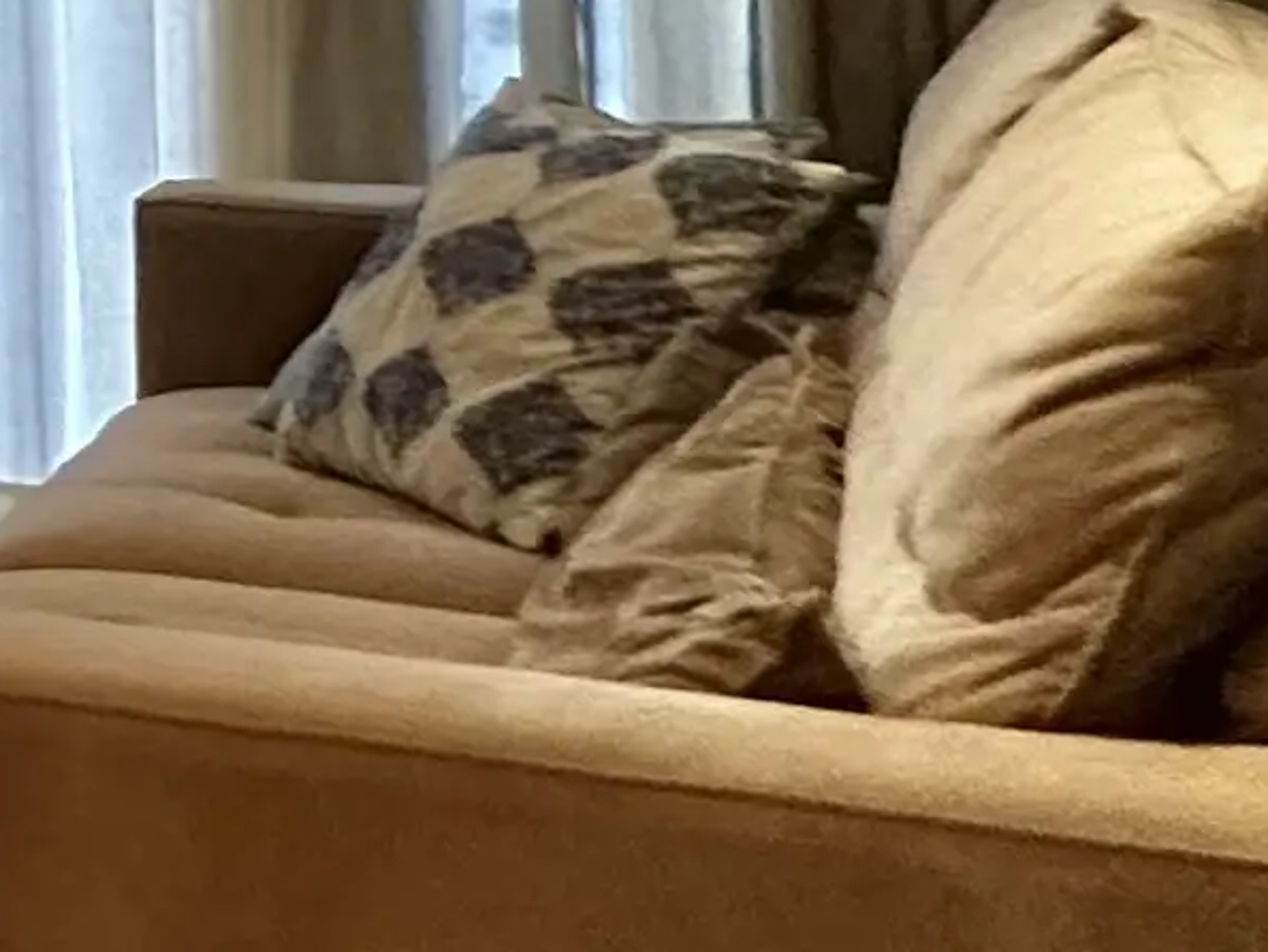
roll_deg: +2.3
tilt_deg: -0.6
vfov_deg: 15.0
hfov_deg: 11.2
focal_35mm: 95
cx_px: -2606
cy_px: -184
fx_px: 3481
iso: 250
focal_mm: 2.22
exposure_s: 1/60
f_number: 2.2
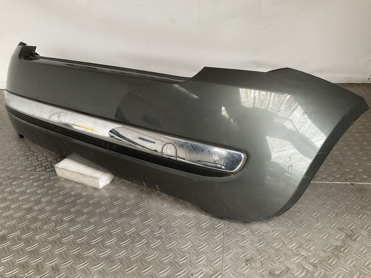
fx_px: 311
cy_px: 139
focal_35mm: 29
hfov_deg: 61.7
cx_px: 186
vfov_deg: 48.2
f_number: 1.8
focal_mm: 3
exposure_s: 1/50
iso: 80
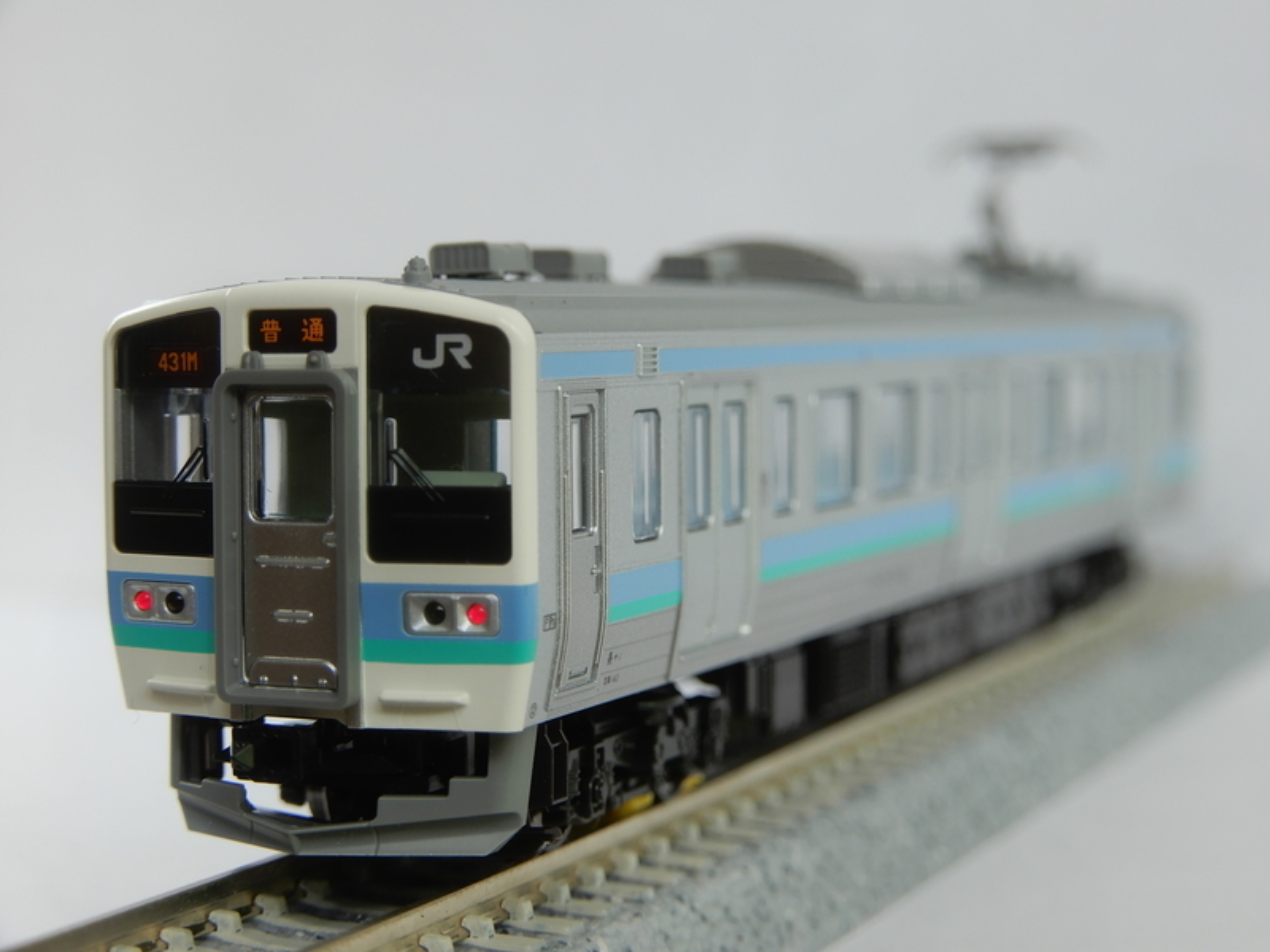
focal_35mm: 77
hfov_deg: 25.3
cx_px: 635
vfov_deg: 19.1
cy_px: 476
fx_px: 2825
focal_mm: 13.7
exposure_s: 1/30
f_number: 4.5
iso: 80
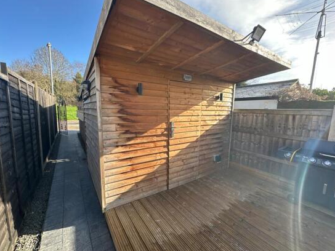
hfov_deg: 98.1
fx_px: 145
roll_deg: -0.1
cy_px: 129
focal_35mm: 15
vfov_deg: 81.7
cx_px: 162
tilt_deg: -5.6
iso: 40
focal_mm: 2.22
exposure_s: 1/438
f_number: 2.2
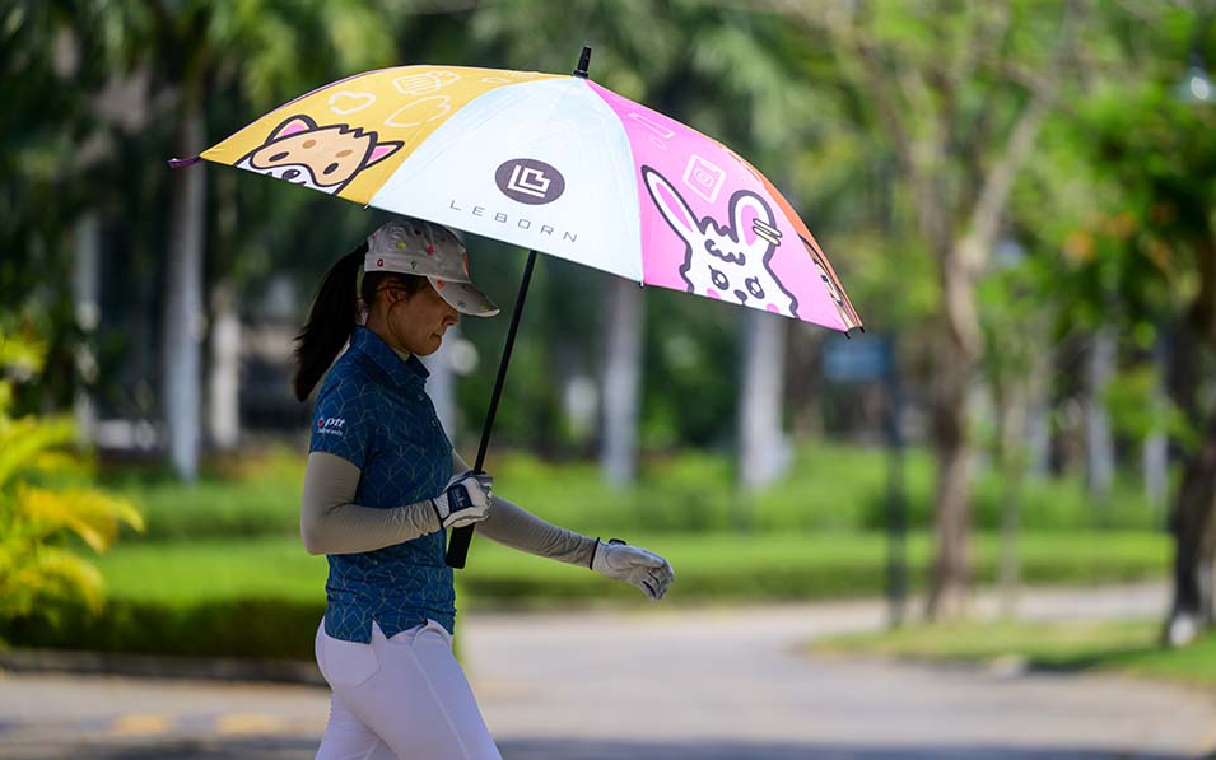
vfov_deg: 6.4
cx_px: 610
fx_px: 6794
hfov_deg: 10.2
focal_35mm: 205
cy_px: 405
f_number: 2.8
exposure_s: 1/4000
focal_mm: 200
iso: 200
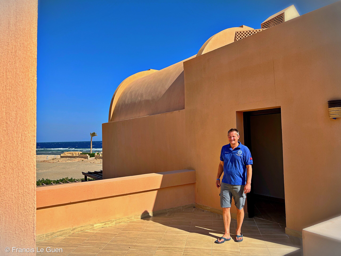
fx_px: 256
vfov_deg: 53.1
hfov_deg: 67.3
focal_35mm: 26
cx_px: 170
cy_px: 128
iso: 50
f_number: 1.5
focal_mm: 5.7
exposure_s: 1/4444
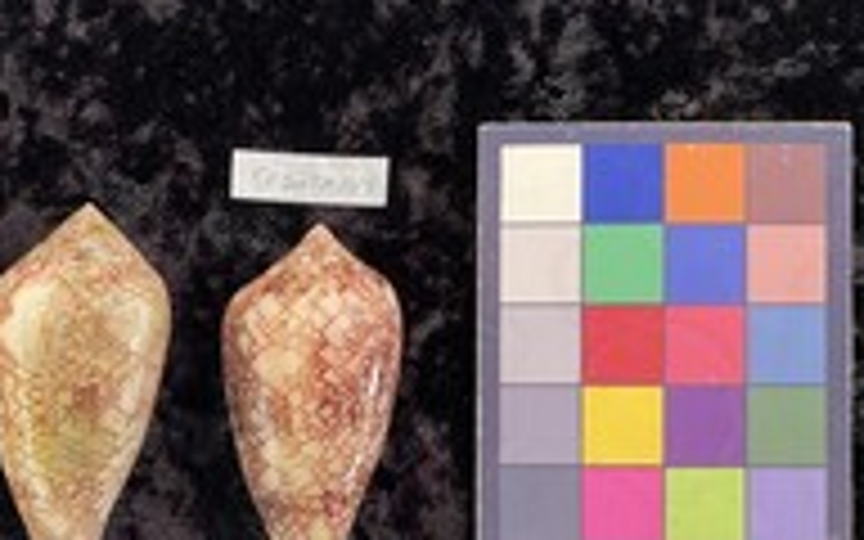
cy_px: 412
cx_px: 135
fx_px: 1319
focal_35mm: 56
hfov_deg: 34.8
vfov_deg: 22.9
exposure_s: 1/50
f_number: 1.8
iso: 64
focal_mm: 3
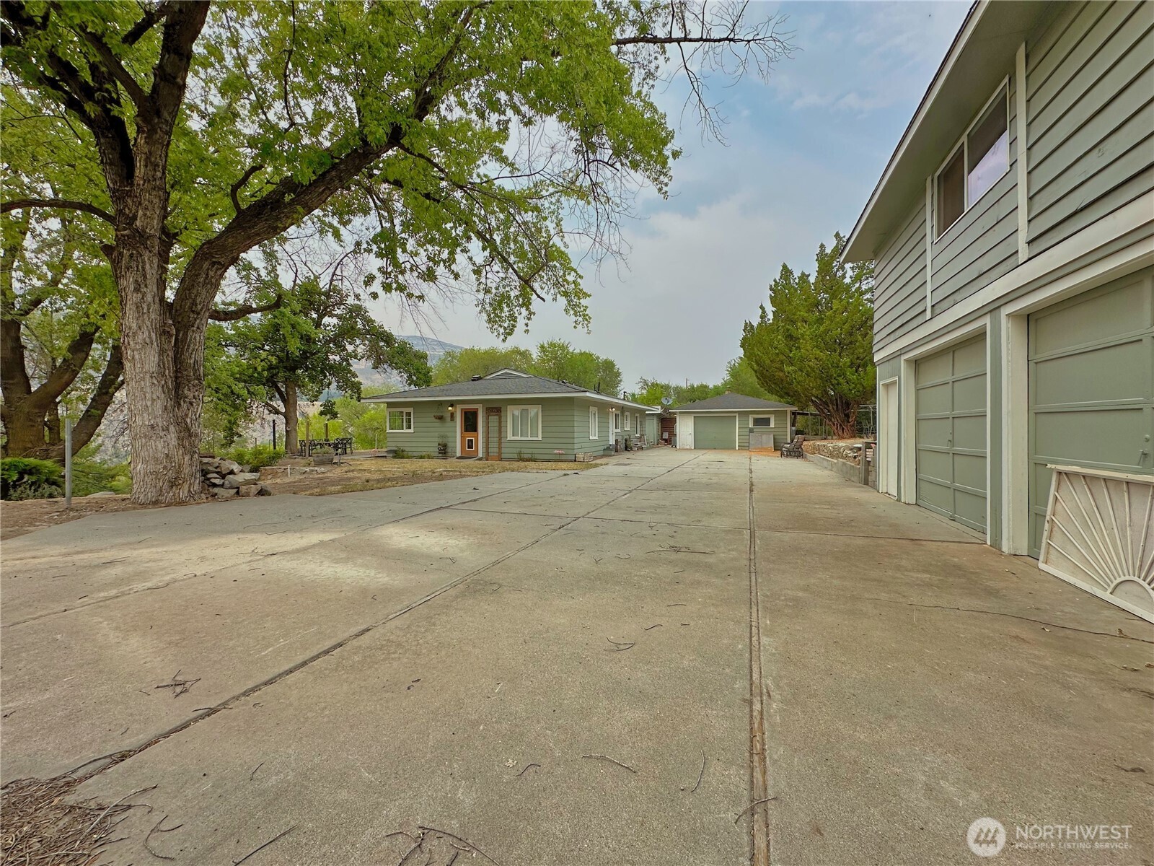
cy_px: 433
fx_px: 467
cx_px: 577
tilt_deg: -0.1
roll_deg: -0.1
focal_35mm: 14
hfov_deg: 102.1
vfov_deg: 85.7
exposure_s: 1/698
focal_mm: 2.2
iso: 40
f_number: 2.2
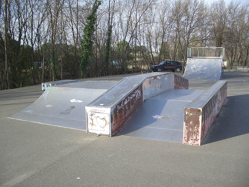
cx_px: 124
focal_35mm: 35
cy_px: 94
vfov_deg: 40.7
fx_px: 252
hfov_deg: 52.6
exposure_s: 1/500
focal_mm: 5.8
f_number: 2.6
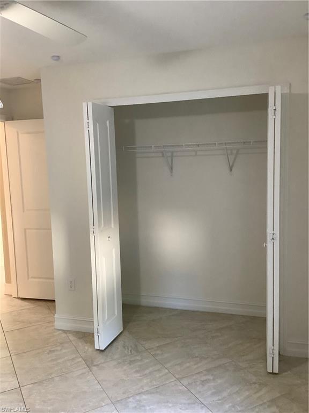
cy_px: 206
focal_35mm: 31
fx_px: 369
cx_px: 154
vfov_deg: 58.4
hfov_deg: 45.4
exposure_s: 1/60
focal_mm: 3.3
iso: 250
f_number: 2.4
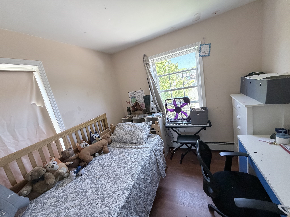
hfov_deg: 102.1
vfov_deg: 85.7
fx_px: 117
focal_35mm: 14
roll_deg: +11.6
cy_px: 108
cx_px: 145
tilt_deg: -11.2
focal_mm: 2.22
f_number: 2.2
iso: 320
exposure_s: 1/98
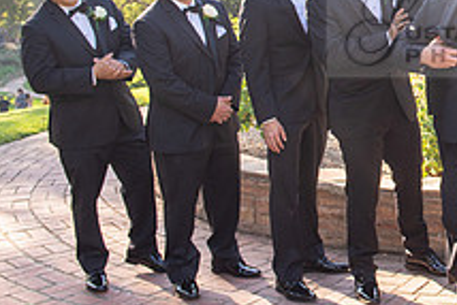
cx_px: 513
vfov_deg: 16.1
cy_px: 27
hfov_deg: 22.7
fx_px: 1067
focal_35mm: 84
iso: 200
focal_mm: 31
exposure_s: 1/250
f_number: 5.6
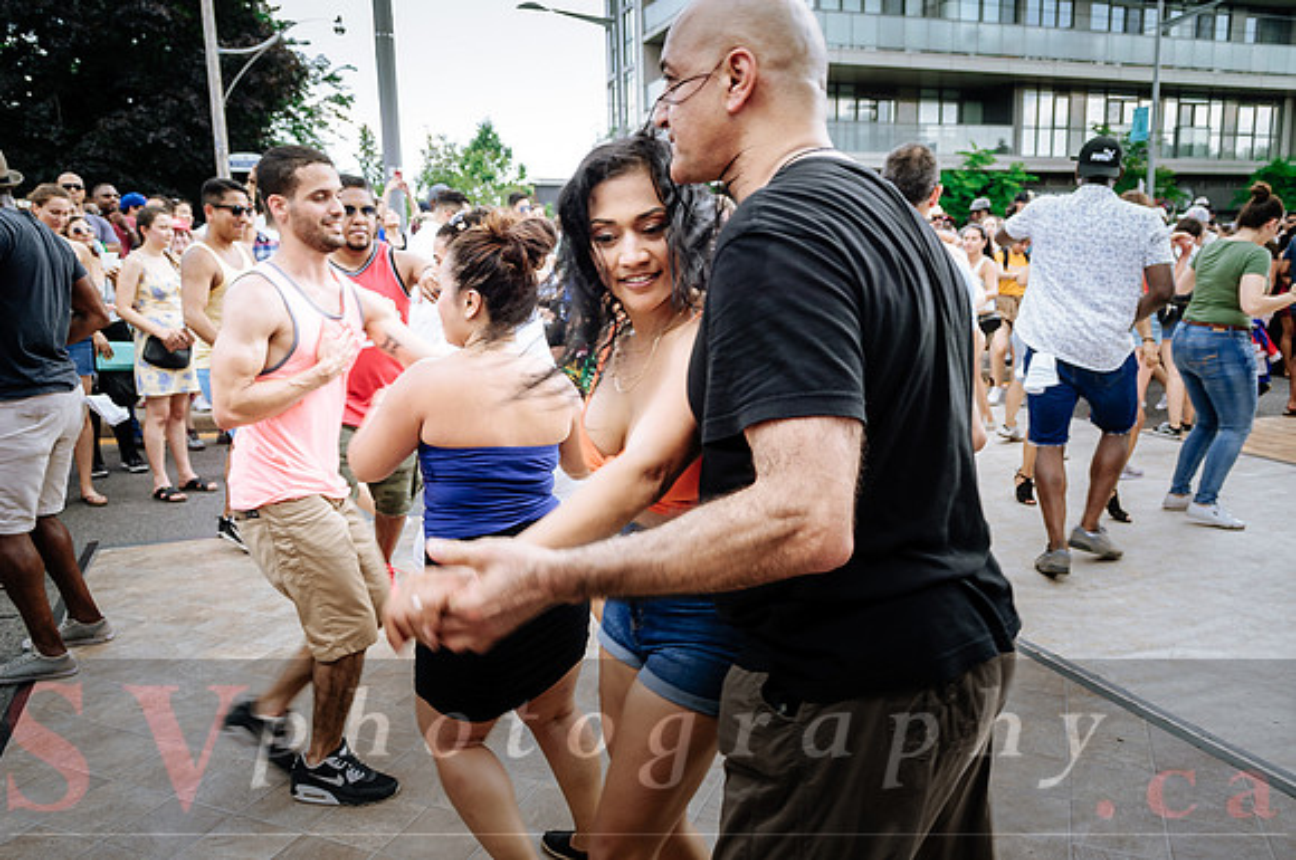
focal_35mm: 27
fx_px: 971
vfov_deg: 47.8
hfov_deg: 67.5
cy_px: 430
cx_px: 648
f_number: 4
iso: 100
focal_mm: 18
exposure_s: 1/100
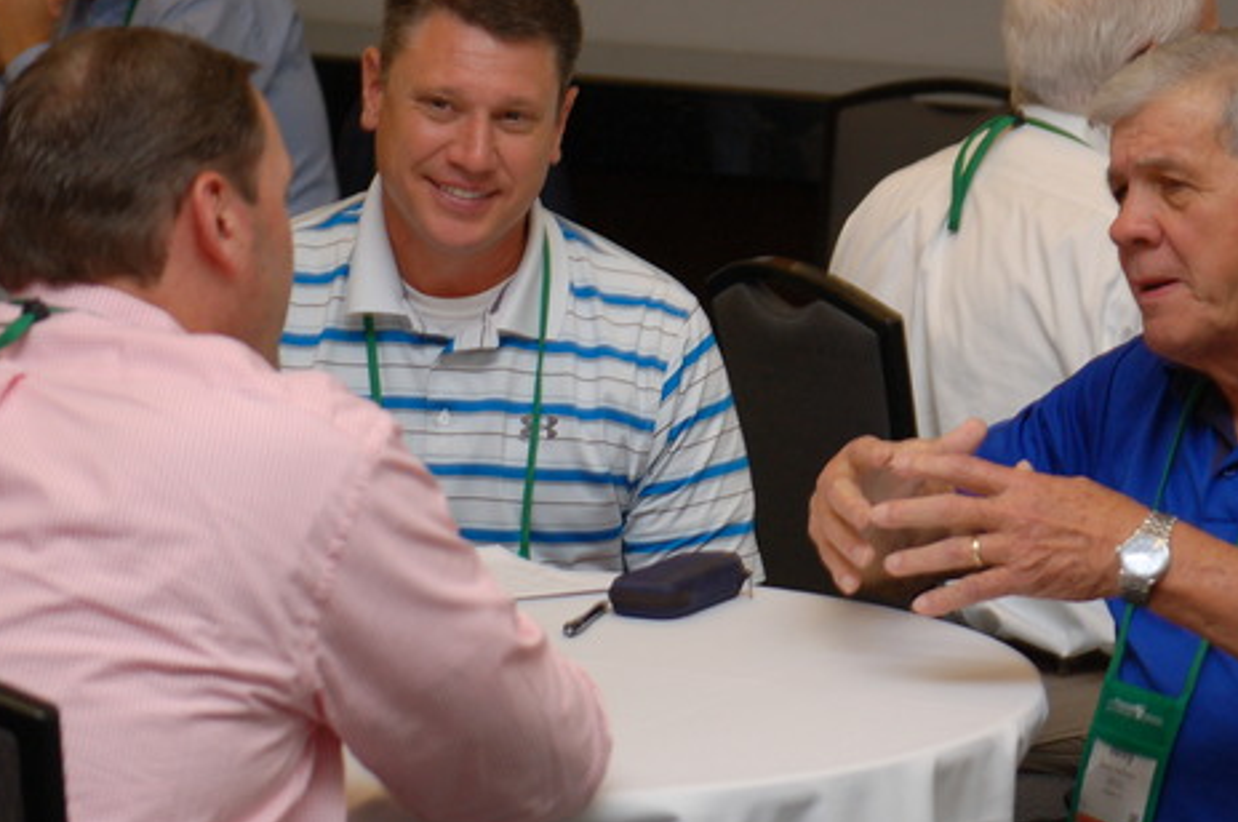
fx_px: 5598
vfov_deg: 8.4
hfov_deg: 12.6
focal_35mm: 163
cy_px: 370
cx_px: 811
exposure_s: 1/60
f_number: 4.2
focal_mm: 72
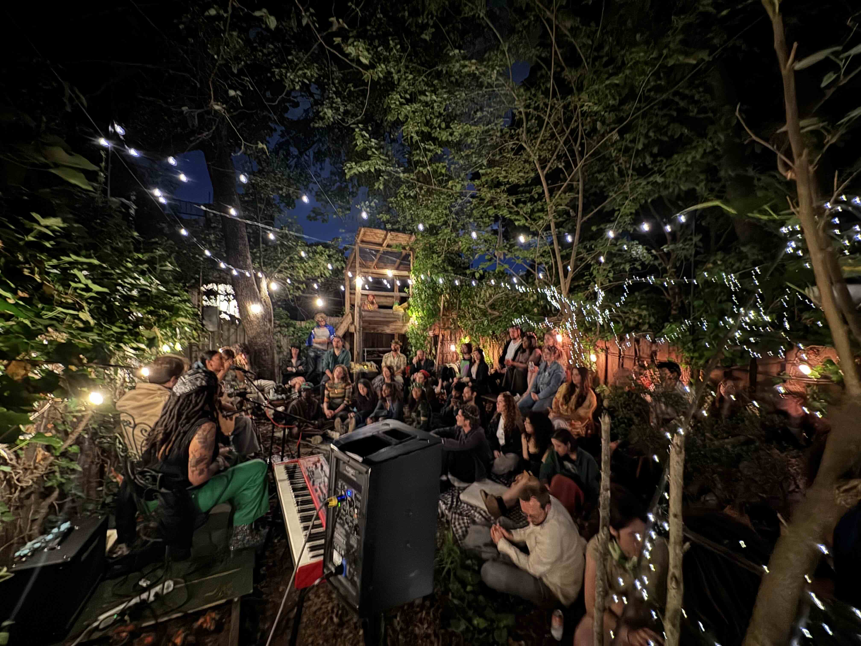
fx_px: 348
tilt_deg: -1.3
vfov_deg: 85.7
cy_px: 323
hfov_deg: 102.1
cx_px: 430
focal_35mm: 14
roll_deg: -1.8
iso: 1250
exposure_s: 1/7
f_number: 2.2
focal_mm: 2.22
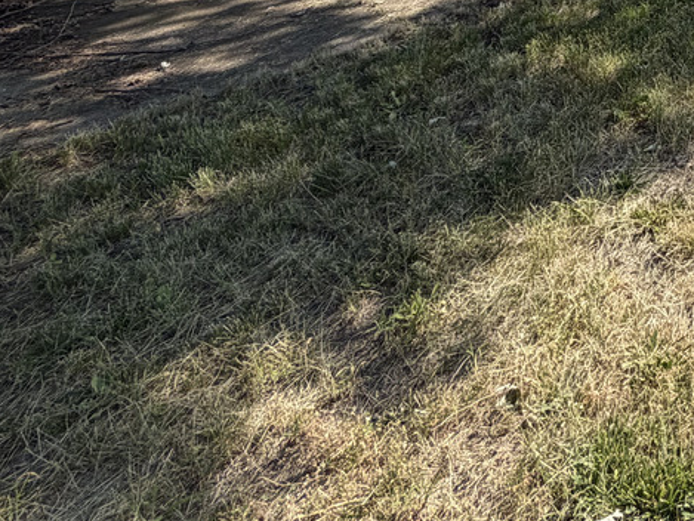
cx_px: 932
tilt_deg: -9.4
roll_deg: +3.5
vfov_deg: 26.6
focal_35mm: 43
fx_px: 862
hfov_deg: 31.8
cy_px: -210
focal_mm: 2.22
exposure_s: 1/651
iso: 40
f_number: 2.2
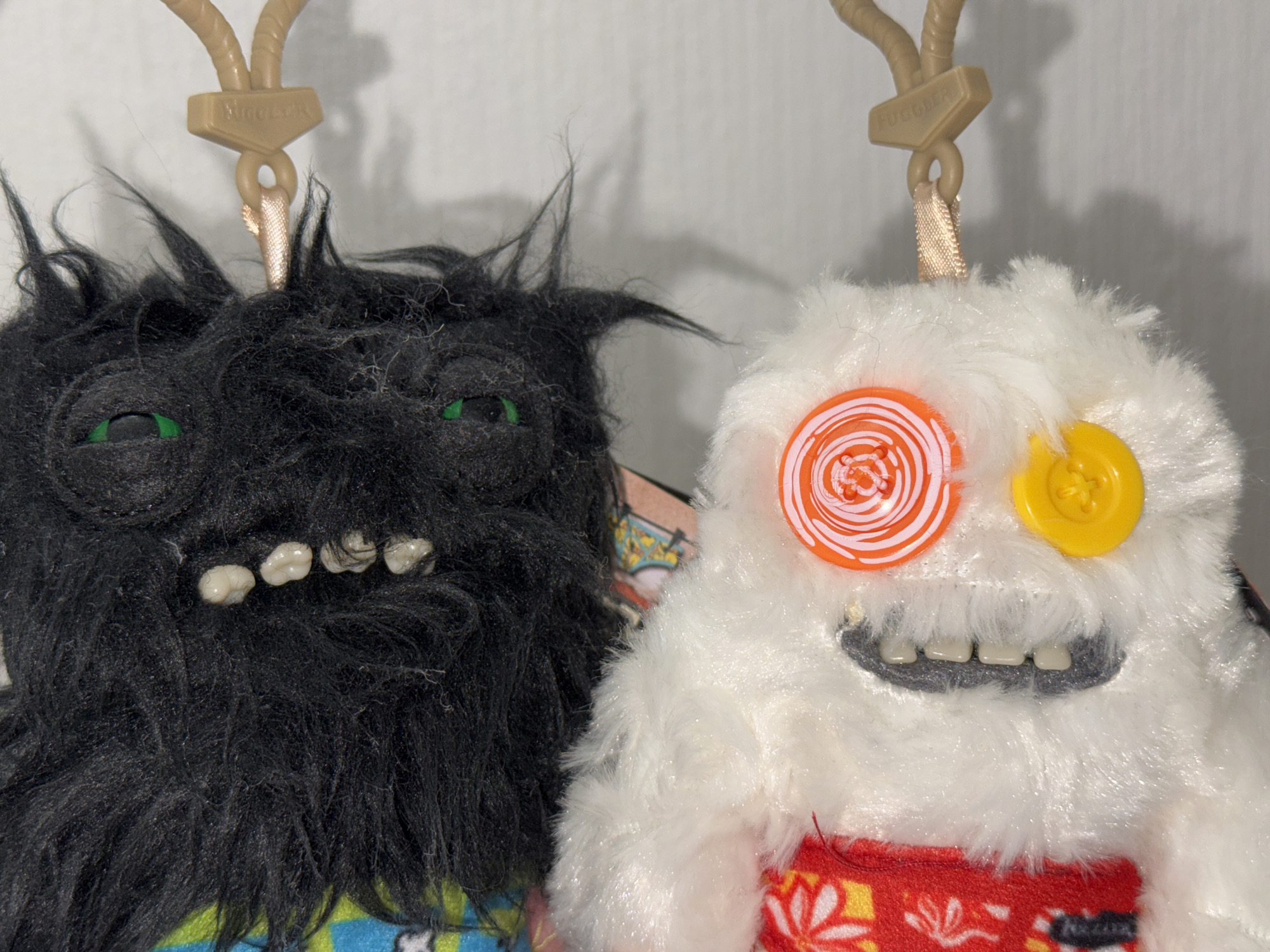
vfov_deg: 30.3
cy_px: 476
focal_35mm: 48
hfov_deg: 39.7
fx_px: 1761
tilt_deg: -10.0
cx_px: 635
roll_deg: +2.9
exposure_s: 1/50
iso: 50
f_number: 1.78
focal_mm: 6.76
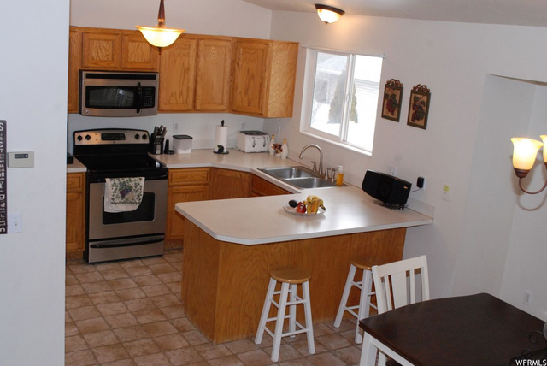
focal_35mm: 42
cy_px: 183
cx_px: 274
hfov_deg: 46.4
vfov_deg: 32.0
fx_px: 639
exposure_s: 1/100
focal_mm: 28
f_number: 8
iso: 1250
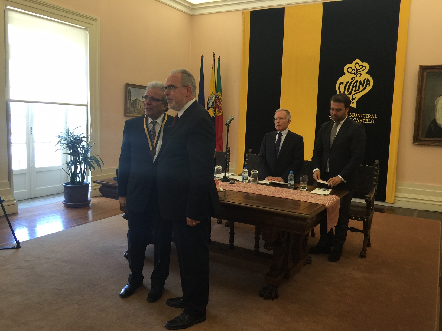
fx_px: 370
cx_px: 221
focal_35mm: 29
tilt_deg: -8.3
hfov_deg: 61.7
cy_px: 166
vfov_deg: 48.2
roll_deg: -3.1
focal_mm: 4.15
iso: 40
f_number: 2.2
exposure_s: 1/33
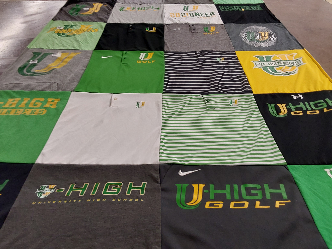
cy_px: 124
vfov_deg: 49.7
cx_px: 166
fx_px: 269
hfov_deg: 63.4
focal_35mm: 28
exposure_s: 1/50
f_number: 1.9
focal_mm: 2.91
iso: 64
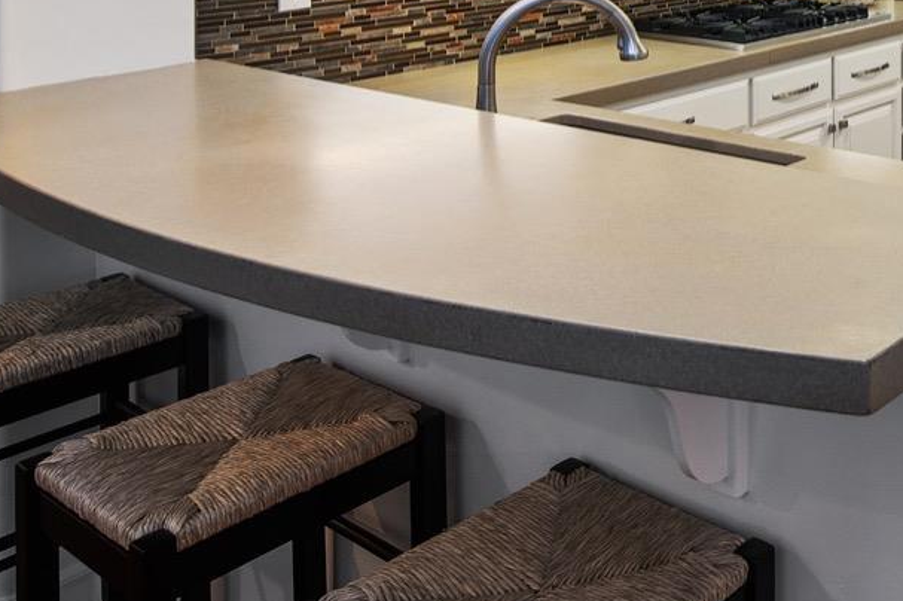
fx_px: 1084
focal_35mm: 43
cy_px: -133
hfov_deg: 37.6
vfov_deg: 27.1
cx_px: 1001
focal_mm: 17.5
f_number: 8
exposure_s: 1/2.5
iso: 100
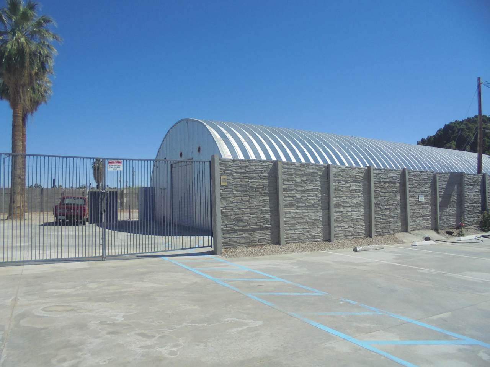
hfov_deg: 67.3
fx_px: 368
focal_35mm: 26
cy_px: 184
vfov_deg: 53.1
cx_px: 245
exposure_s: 1/160
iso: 100
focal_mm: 4.6
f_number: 11.5
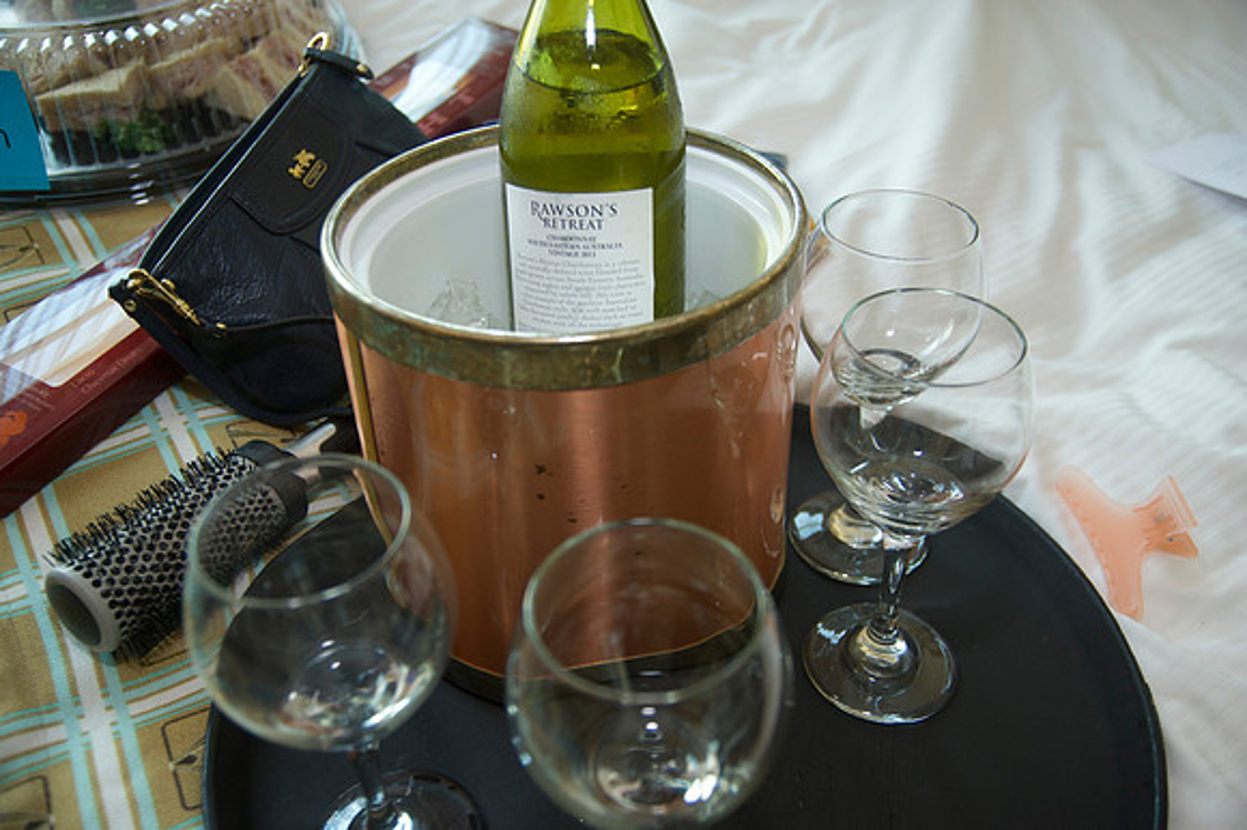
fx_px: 1177
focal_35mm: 34
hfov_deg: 55.8
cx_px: 624
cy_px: 415
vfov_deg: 38.8
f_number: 4.5
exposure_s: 1/50
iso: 640
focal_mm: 34
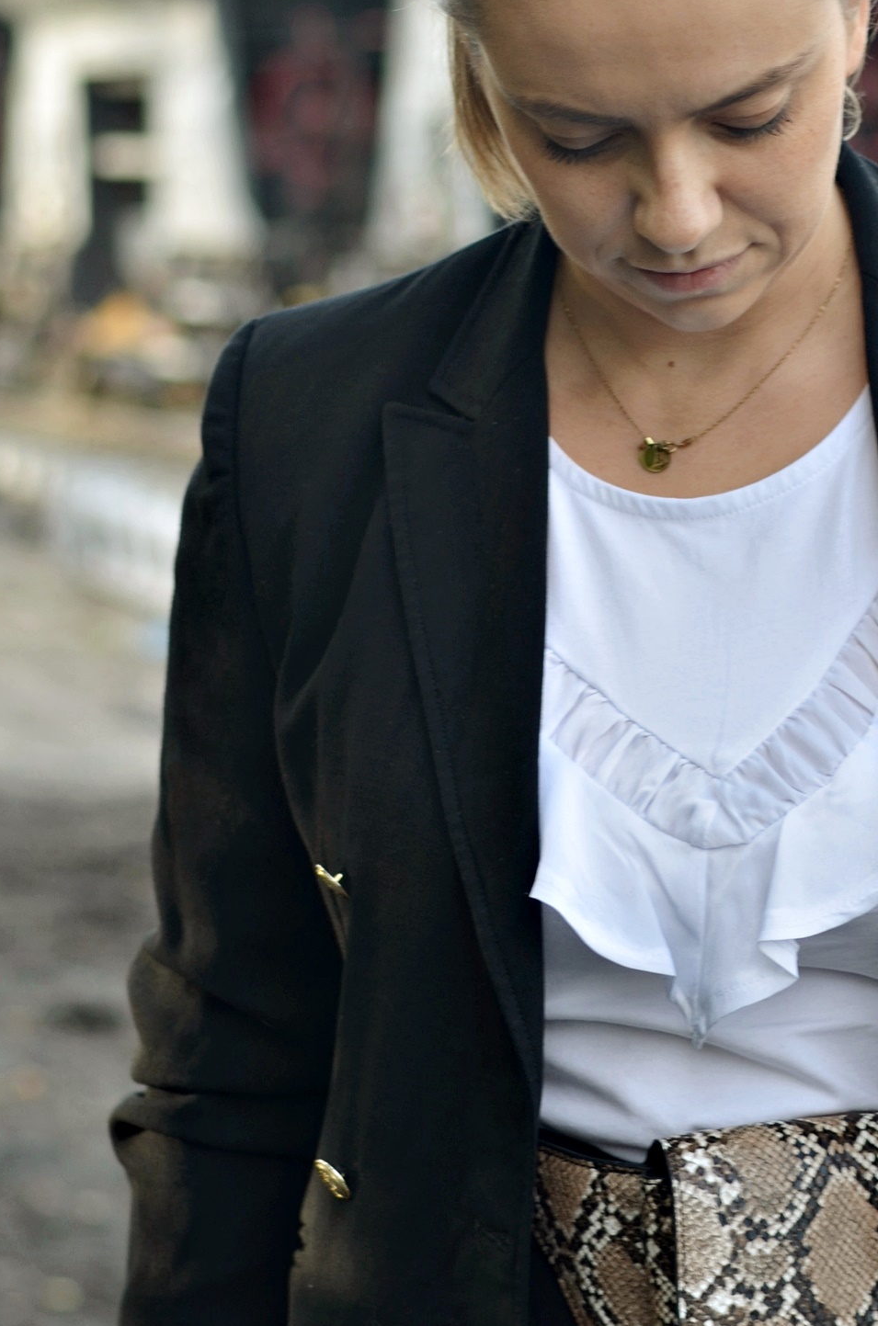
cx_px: 694
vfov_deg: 13.1
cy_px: 620
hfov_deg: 8.7
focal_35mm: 157
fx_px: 5772
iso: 100
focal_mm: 50
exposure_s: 1/250
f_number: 2.8
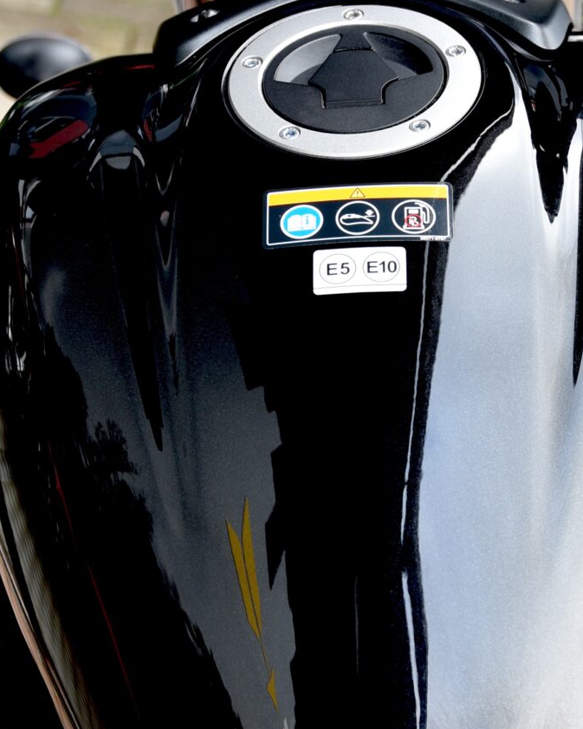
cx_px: 376
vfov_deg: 16.0
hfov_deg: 12.8
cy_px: 533
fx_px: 2588
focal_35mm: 120
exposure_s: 1/60
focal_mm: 42
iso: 200
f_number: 4
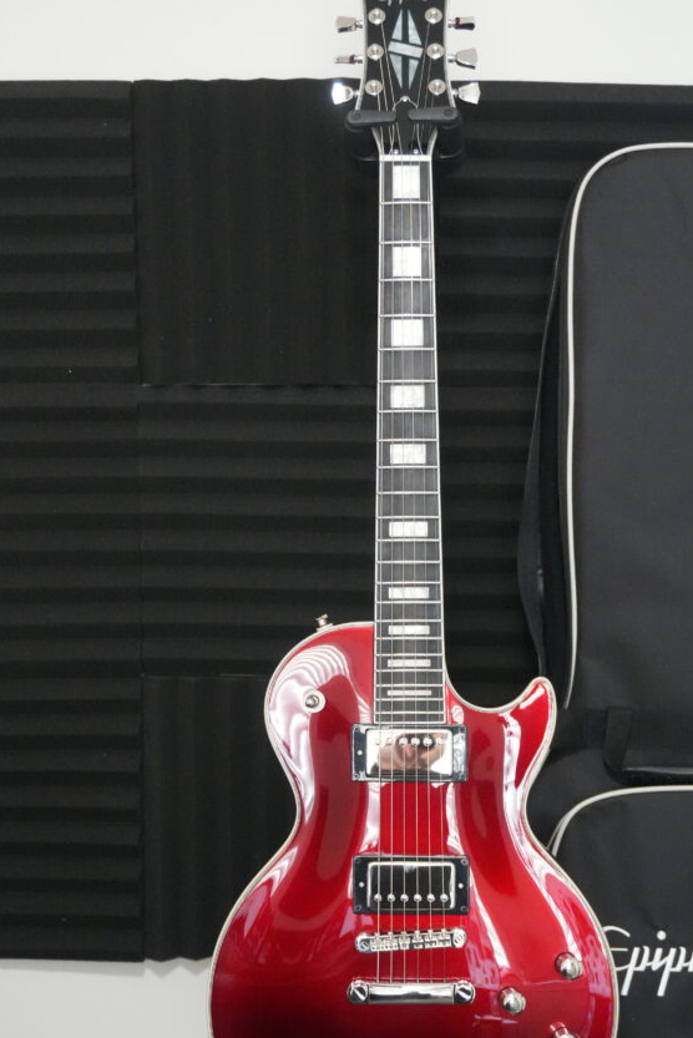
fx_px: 1702
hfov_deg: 23.0
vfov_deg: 33.9
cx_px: 399
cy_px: 564
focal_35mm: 59
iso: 6400
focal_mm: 32
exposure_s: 1/100
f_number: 5
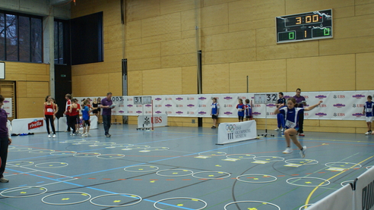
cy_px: 88
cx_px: 182
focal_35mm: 38
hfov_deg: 52.8
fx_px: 377
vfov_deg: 31.2
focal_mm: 22
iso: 800
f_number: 4
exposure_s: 1/80
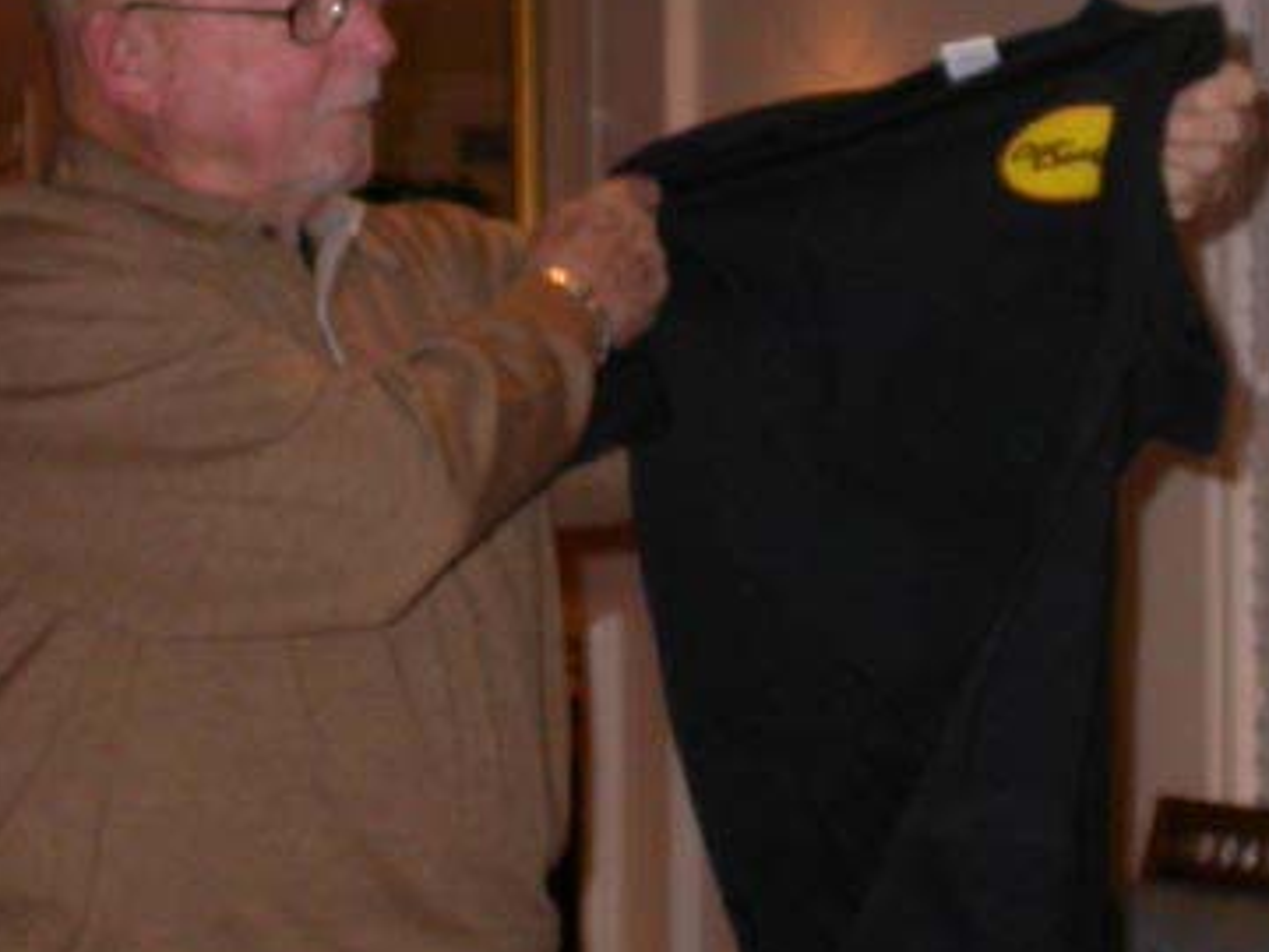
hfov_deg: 18.2
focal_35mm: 108
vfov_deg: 13.7
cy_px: 349
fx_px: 3959
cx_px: 592
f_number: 2.6
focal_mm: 7.85
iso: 100
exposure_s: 1/60
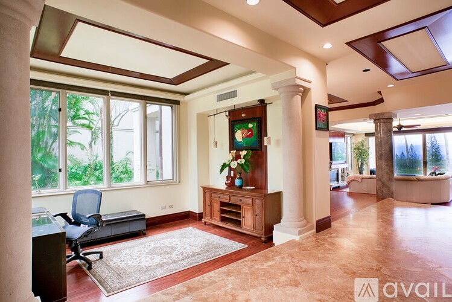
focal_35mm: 20
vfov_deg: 62.0
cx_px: 226
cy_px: 151
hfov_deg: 84.0
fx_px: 251
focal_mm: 20
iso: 100
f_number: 9
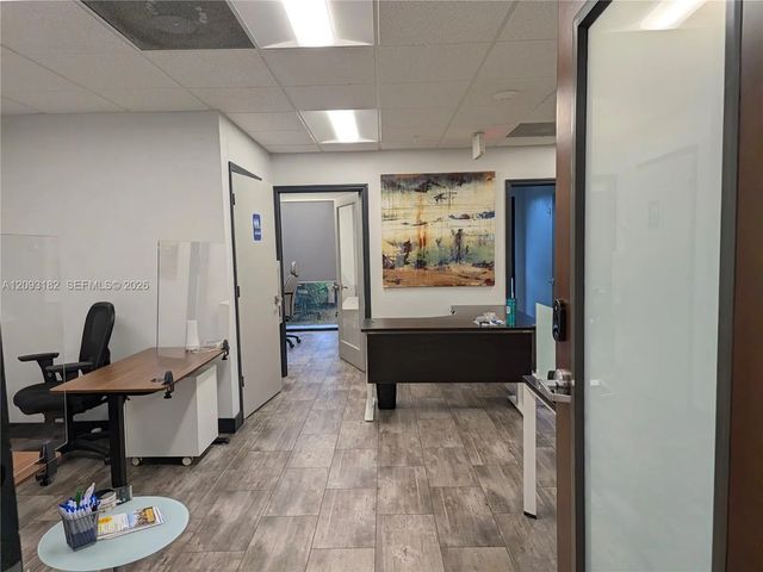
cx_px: 382
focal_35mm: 23
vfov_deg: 58.9
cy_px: 286
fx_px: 507
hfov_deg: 73.9
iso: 27
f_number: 1.7
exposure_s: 1/120
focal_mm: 5.28
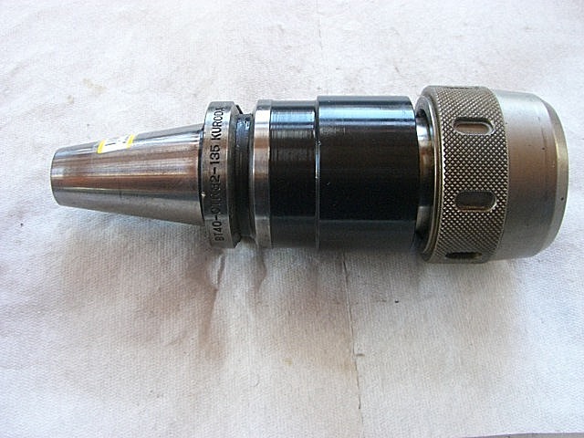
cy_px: 219
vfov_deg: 37.7
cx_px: 292
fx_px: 641
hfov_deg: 49.0
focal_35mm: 38
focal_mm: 6.2
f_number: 2.7
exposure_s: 1/50
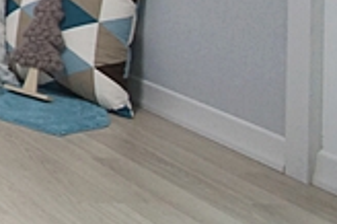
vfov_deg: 16.1
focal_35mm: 73
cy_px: -166
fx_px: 683
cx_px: -427
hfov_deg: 16.2
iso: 800
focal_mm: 10
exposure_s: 1/100
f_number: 3.5
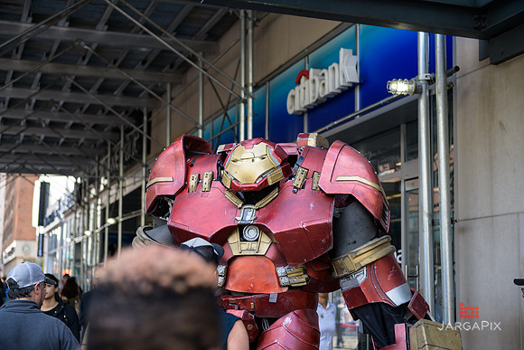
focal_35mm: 58
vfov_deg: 23.4
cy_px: 175
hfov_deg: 34.5
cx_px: 262
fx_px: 844
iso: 200
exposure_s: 1/250
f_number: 3.2
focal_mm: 58
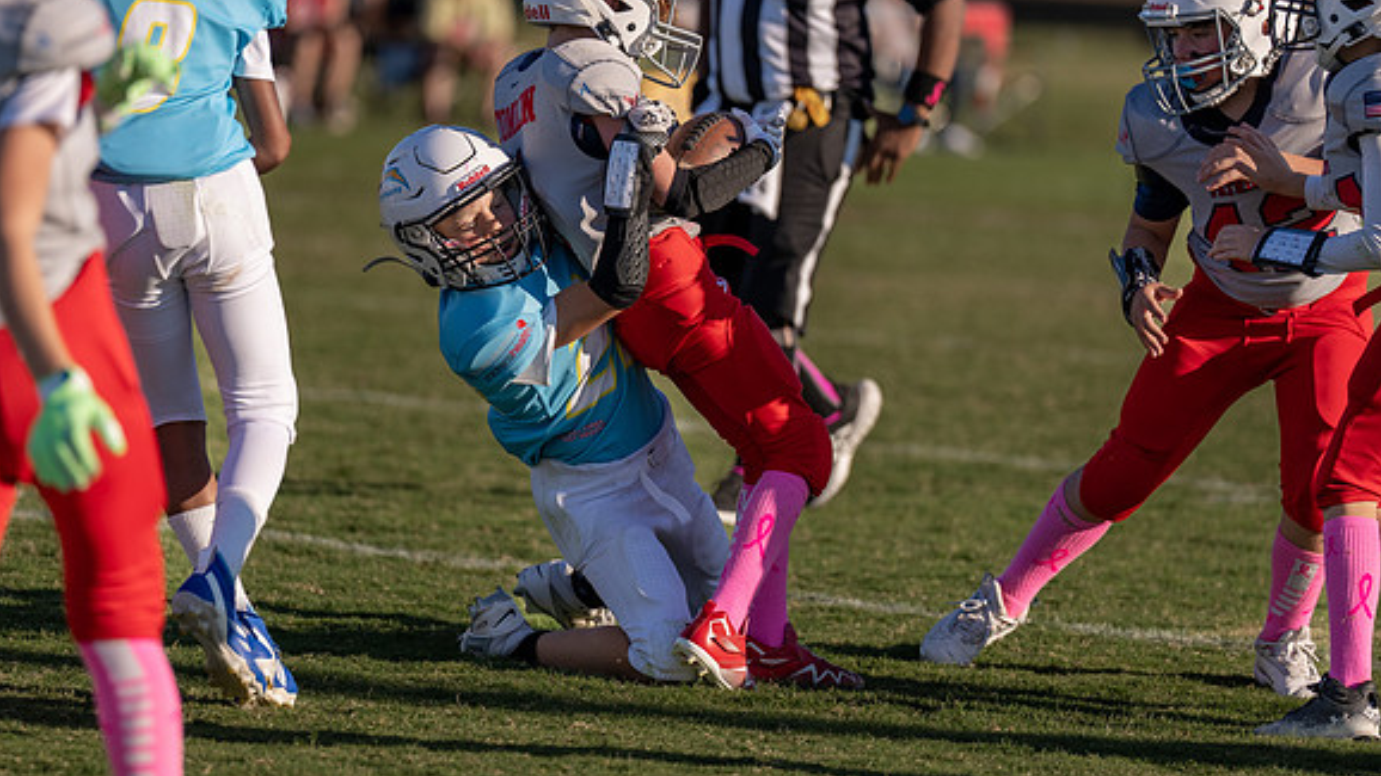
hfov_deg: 6.7
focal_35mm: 321
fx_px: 11753
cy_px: 303
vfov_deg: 3.8
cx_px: 627
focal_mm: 200
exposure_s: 1/2500
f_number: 2.8
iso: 100
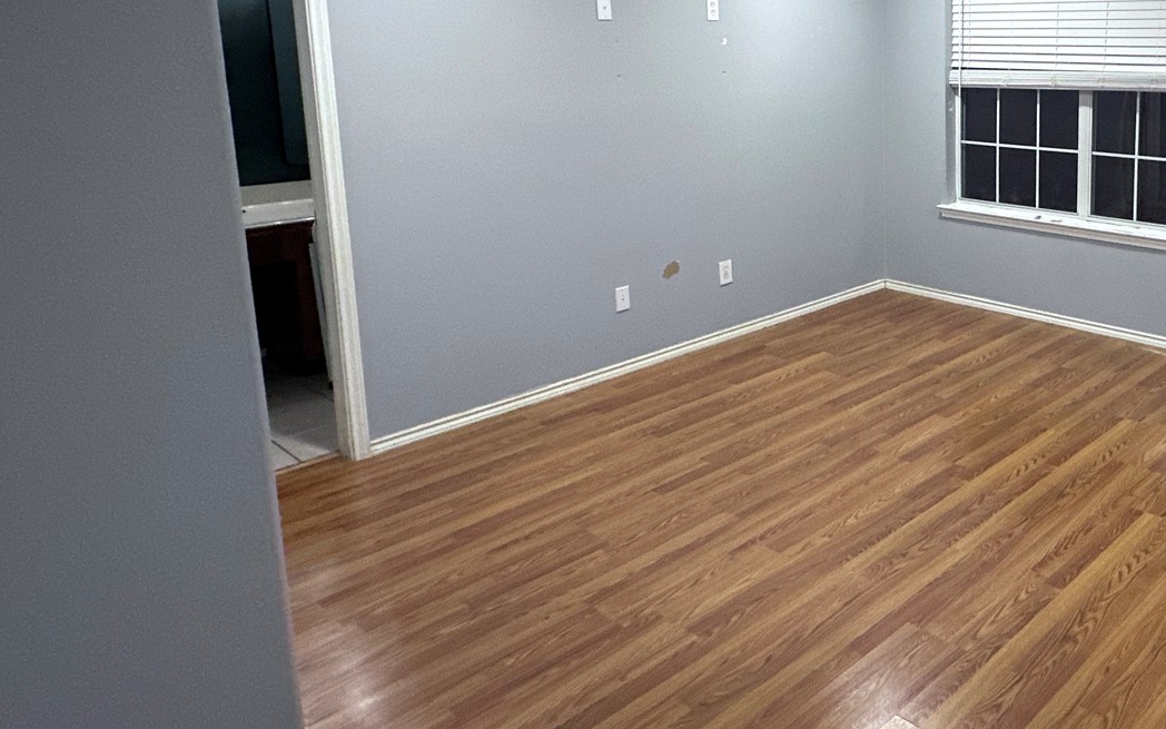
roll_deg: -0.8
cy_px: 178
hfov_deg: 58.0
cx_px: 986
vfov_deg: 41.8
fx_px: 922
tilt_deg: -8.5
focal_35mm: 29
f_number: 2.2
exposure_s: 1/60
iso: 320
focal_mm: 2.22
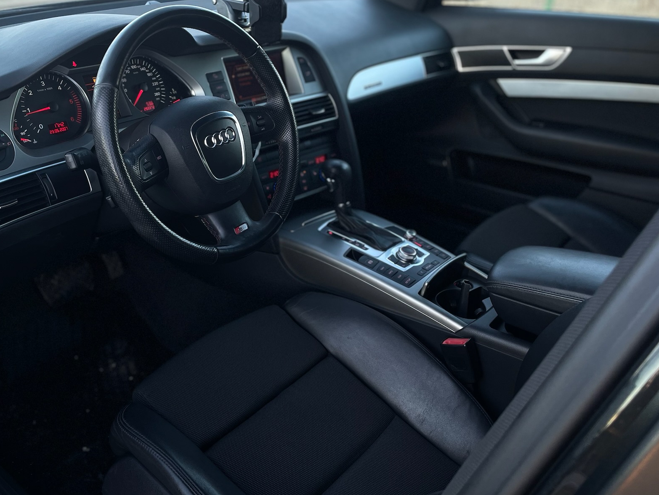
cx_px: 259
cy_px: 243
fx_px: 647
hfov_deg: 53.5
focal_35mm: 34
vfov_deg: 41.8
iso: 100
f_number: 1.6
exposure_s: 1/121
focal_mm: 4.2
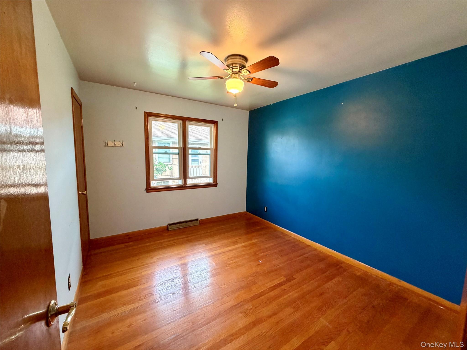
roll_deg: -0.3
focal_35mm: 14
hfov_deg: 102.1
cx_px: 234
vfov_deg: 85.7
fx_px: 189
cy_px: 175
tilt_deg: -6.3
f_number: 2.2
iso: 320
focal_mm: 2.22
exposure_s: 1/60
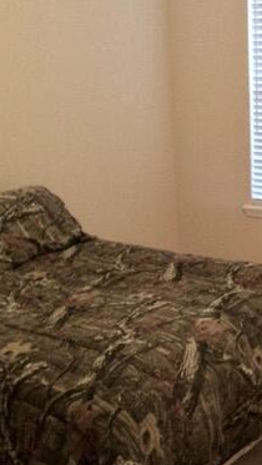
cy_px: 212
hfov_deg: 20.2
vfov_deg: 36.0
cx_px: 255
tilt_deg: -15.2
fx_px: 716
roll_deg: +0.5
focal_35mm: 58
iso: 200
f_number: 2.4
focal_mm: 3.3
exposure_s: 1/15
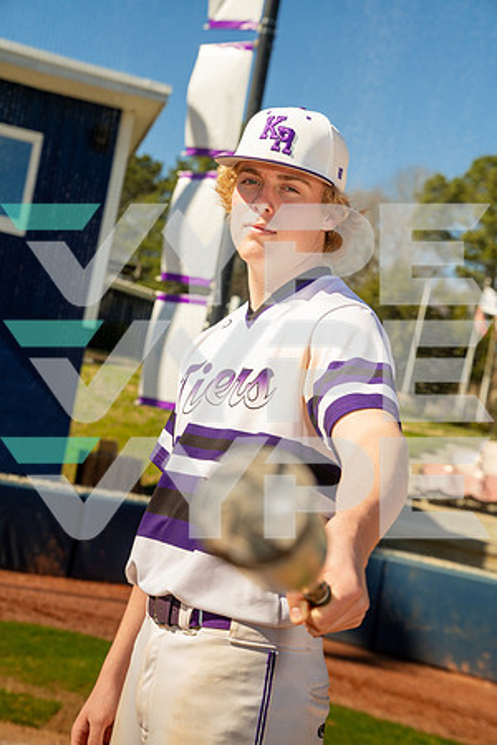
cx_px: 248
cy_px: 372
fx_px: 1325
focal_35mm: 64
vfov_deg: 31.4
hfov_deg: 21.2
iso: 100
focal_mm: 64
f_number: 5.6
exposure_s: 1/125
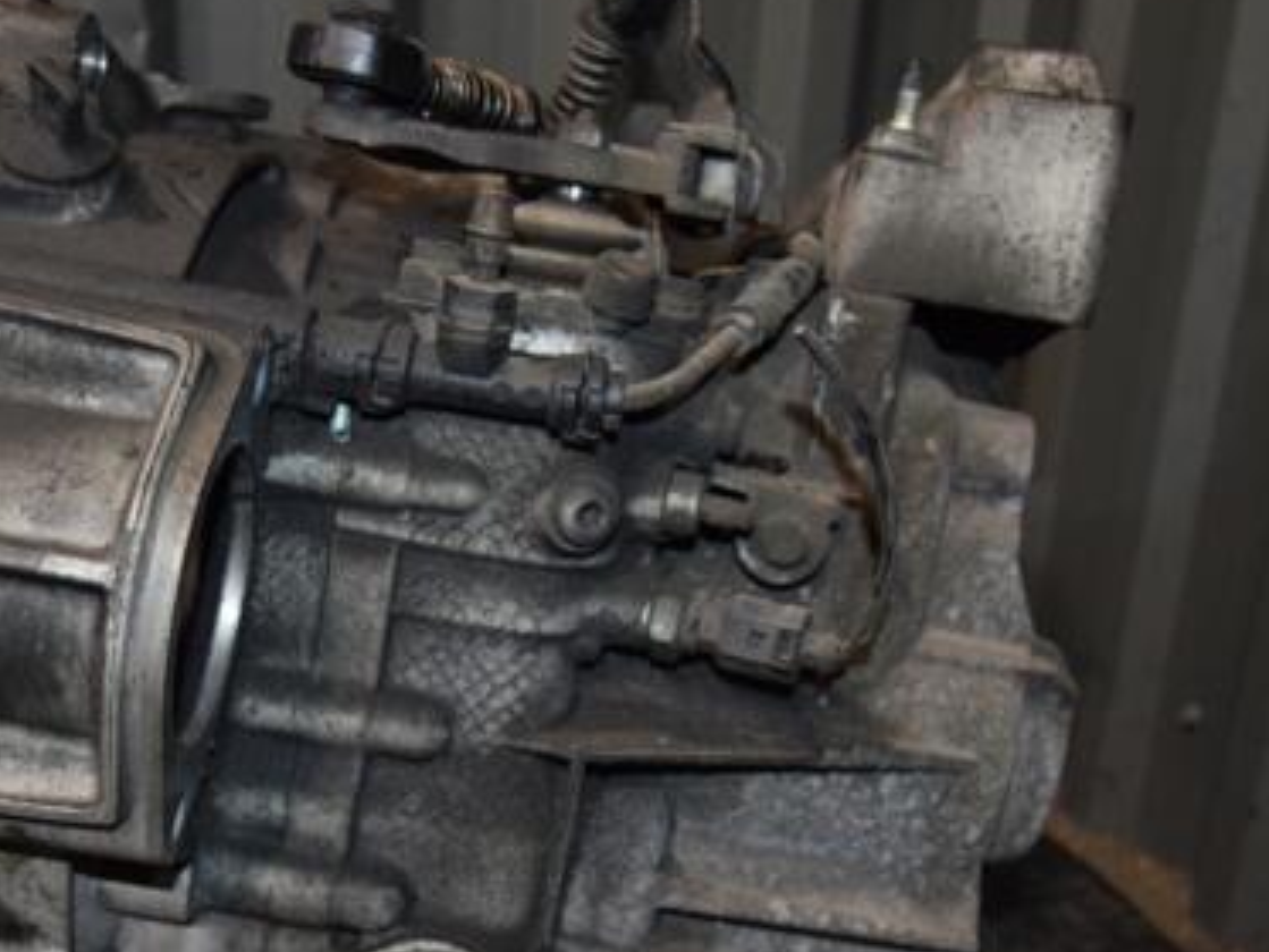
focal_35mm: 51
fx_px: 1870
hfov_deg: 37.1
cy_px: 629
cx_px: 418
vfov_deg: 28.4
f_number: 5
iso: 800
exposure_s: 1/60
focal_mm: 22
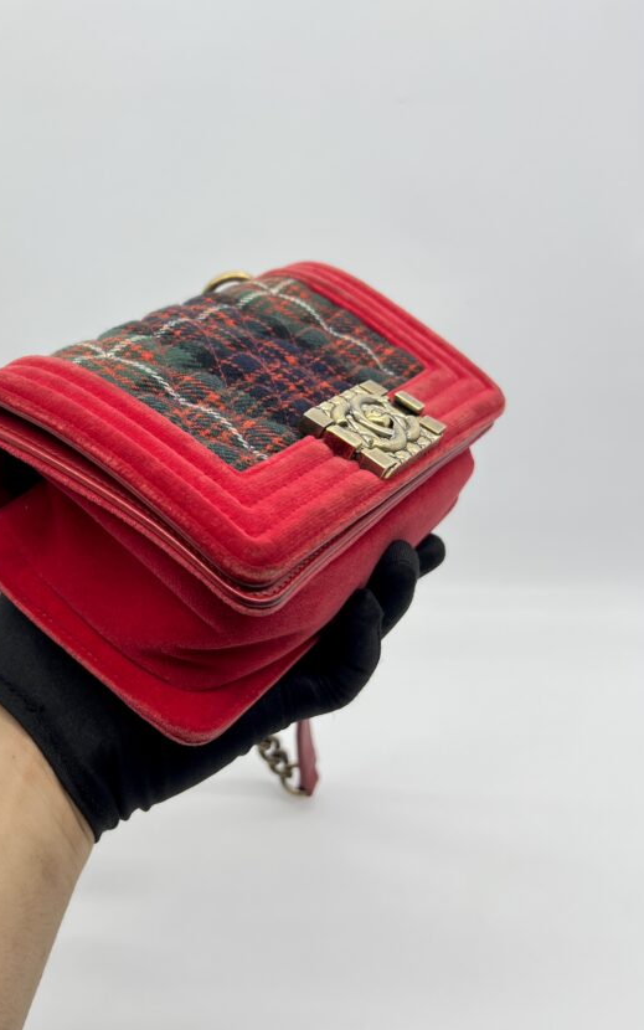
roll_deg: +0.0
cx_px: 181
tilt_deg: -27.8
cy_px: 496
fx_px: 954
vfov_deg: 56.7
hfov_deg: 36.6
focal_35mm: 34
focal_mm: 5.7
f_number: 1.5
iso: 32
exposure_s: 1/103
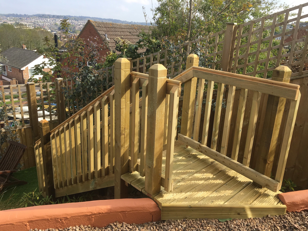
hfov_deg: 61.7
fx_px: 258
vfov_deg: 48.2
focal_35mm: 29
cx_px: 154
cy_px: 116
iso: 25
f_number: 2.2
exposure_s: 1/657
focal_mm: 4.15
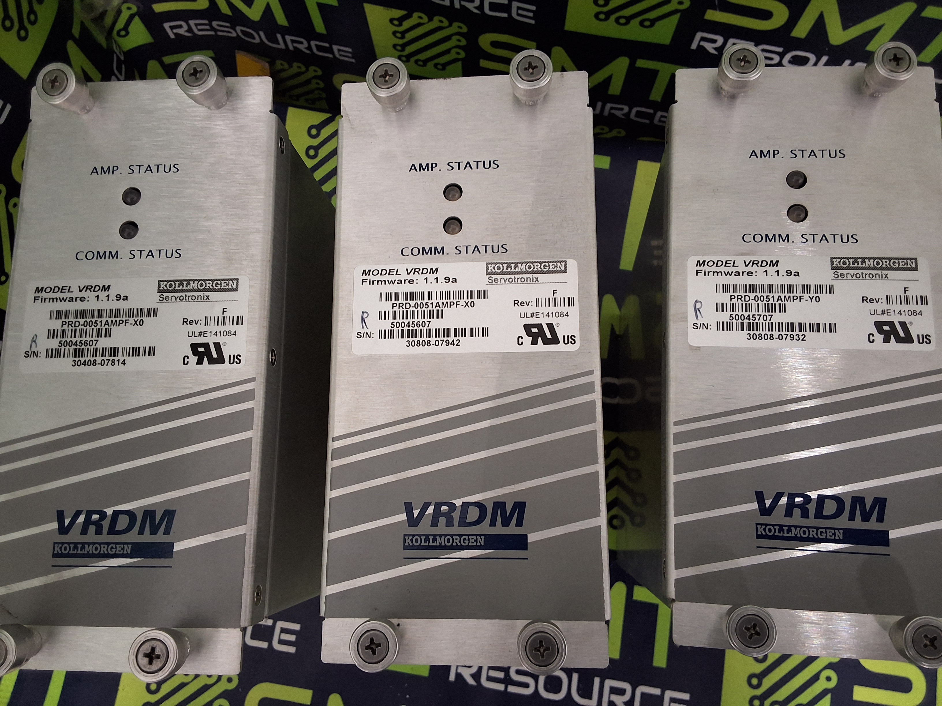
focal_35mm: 28
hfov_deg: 63.4
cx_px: 471
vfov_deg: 49.7
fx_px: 762
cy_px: 353
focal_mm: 2.91
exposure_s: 1/30
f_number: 1.9
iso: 250
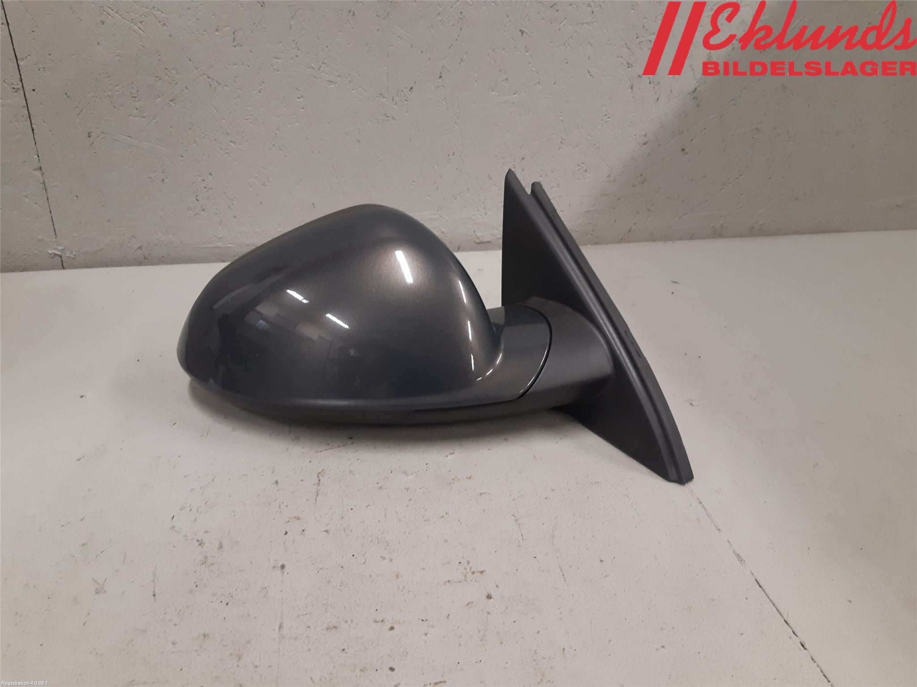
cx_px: 458
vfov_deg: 53.1
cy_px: 344
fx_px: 689
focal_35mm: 26
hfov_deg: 67.3
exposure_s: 1/50
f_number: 1.7
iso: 125
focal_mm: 3.93
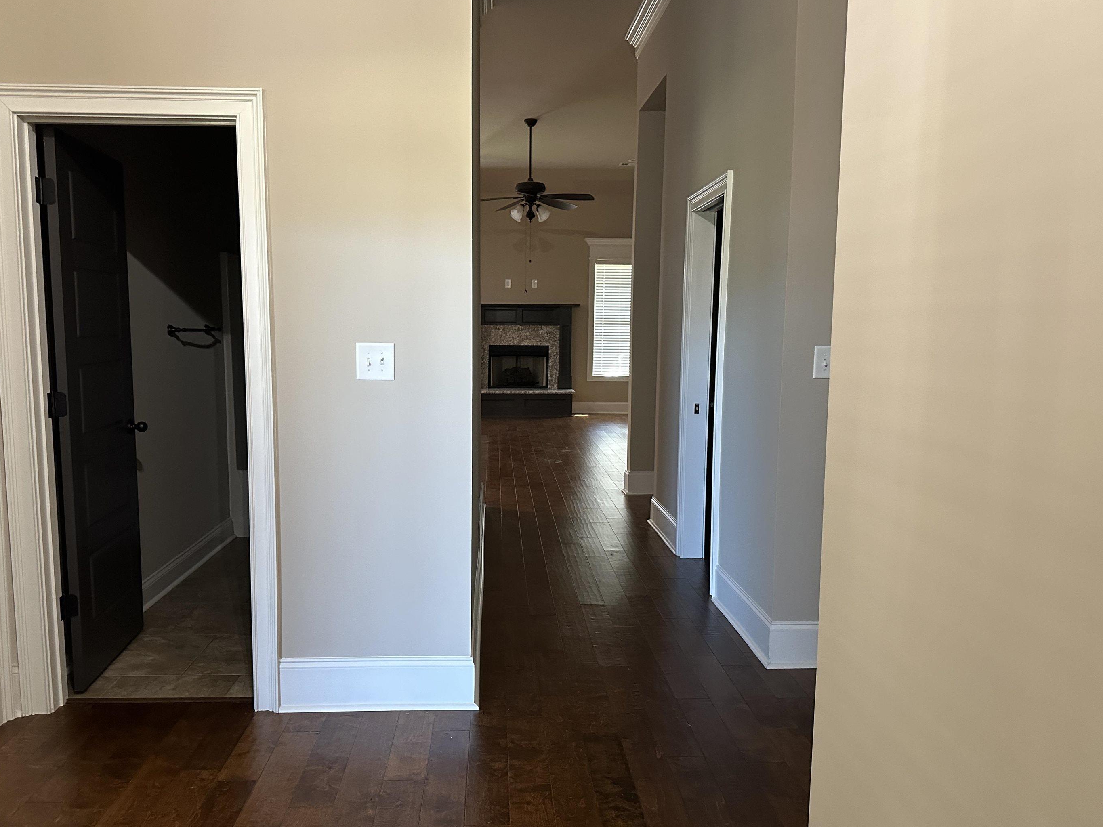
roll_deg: +0.0
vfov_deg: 51.3
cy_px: 421
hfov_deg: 65.3
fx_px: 860
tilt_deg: -6.5
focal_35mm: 27
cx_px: 531
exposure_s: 1/60
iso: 500
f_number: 1.78
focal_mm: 6.86
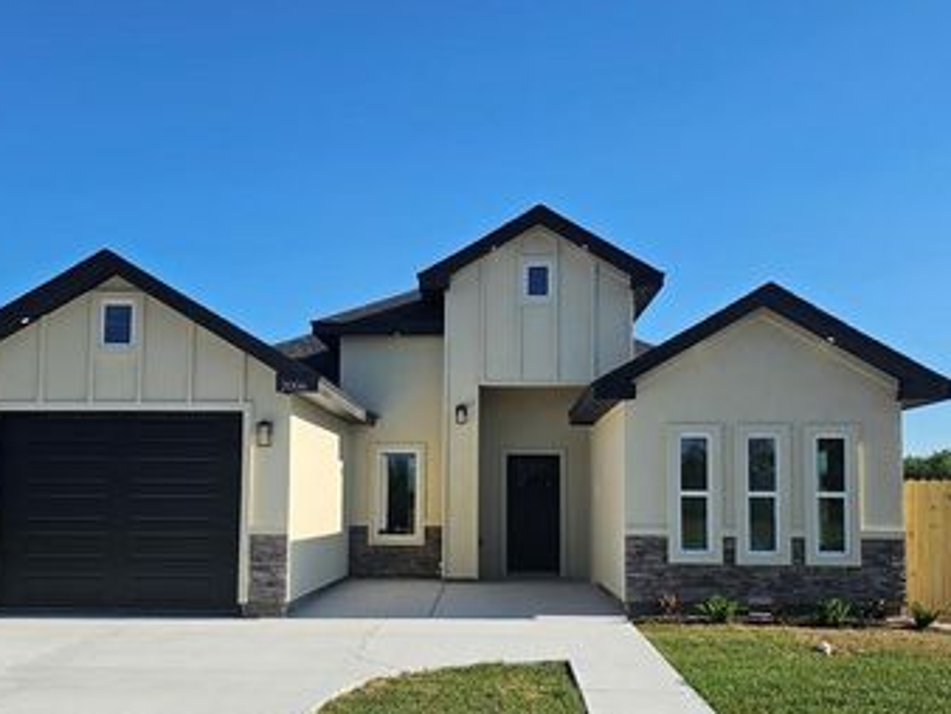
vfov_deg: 41.5
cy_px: 451
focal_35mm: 34
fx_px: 935
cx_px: 439
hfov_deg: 53.9
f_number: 1.7
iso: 10
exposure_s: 1/952
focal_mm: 6.3
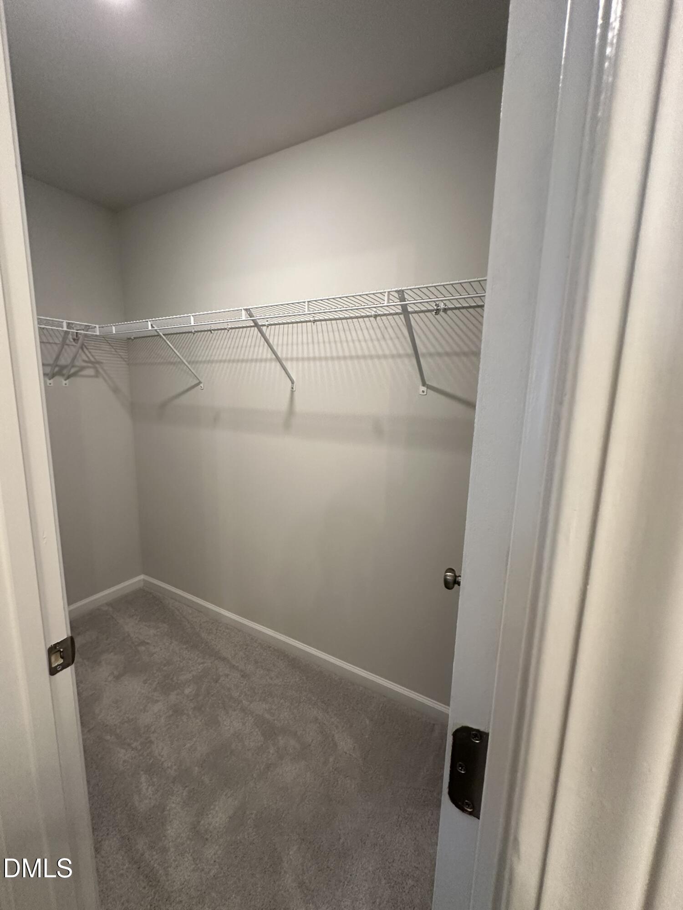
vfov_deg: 102.1
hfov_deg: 85.7
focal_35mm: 14
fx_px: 368
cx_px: 342
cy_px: 455
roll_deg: -1.0
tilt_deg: -9.9
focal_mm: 2.22
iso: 200
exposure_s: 1/120
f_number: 2.2
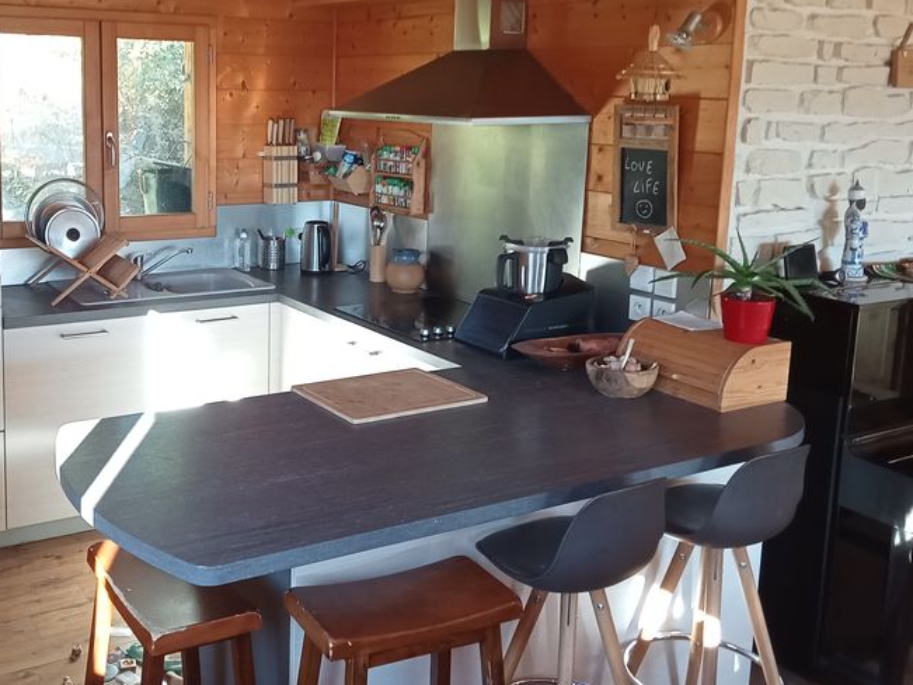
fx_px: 1134
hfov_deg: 43.2
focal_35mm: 43
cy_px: 236
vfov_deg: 33.3
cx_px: 302
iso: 246
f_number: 2.2
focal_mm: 3.46
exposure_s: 1/33.3
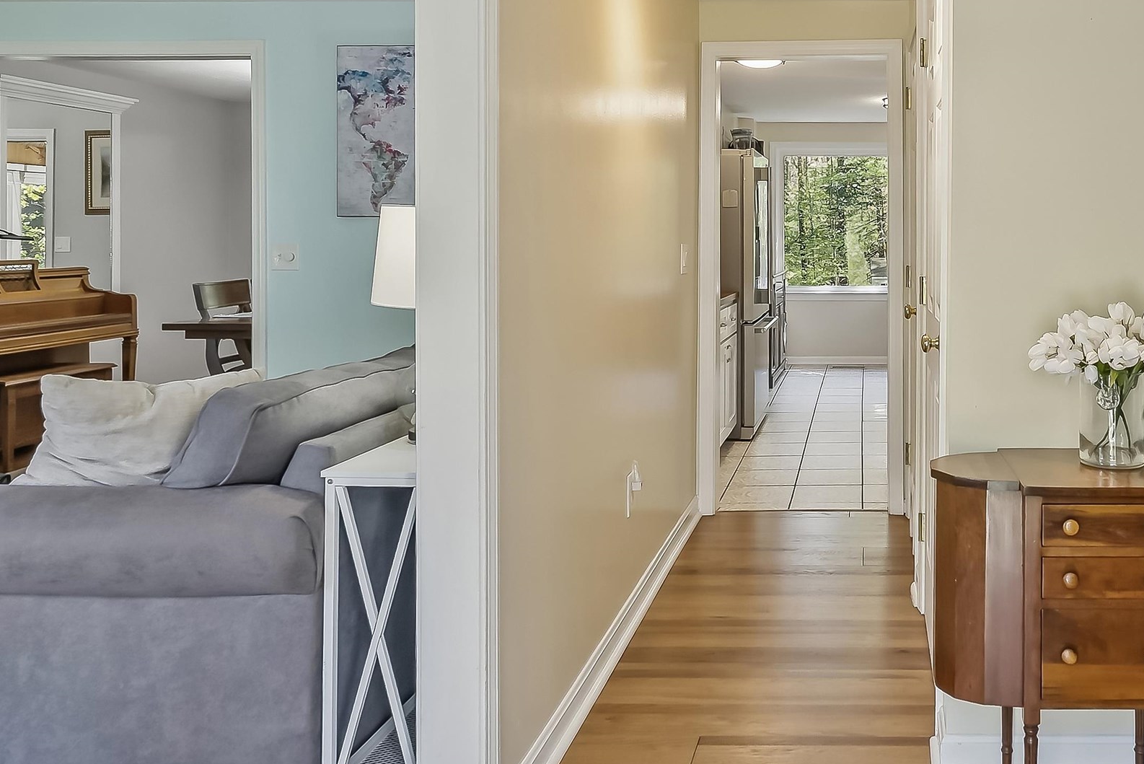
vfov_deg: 41.8
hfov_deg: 57.1
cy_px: 249
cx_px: 866
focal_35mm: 31
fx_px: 986
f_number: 9
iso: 800
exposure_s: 1/20
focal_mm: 16
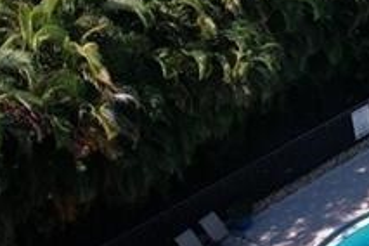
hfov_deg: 16.3
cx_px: 658
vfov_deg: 12.7
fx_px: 1086
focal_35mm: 106
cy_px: -17
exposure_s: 1/2500
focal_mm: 8.38
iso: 150
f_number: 2.8
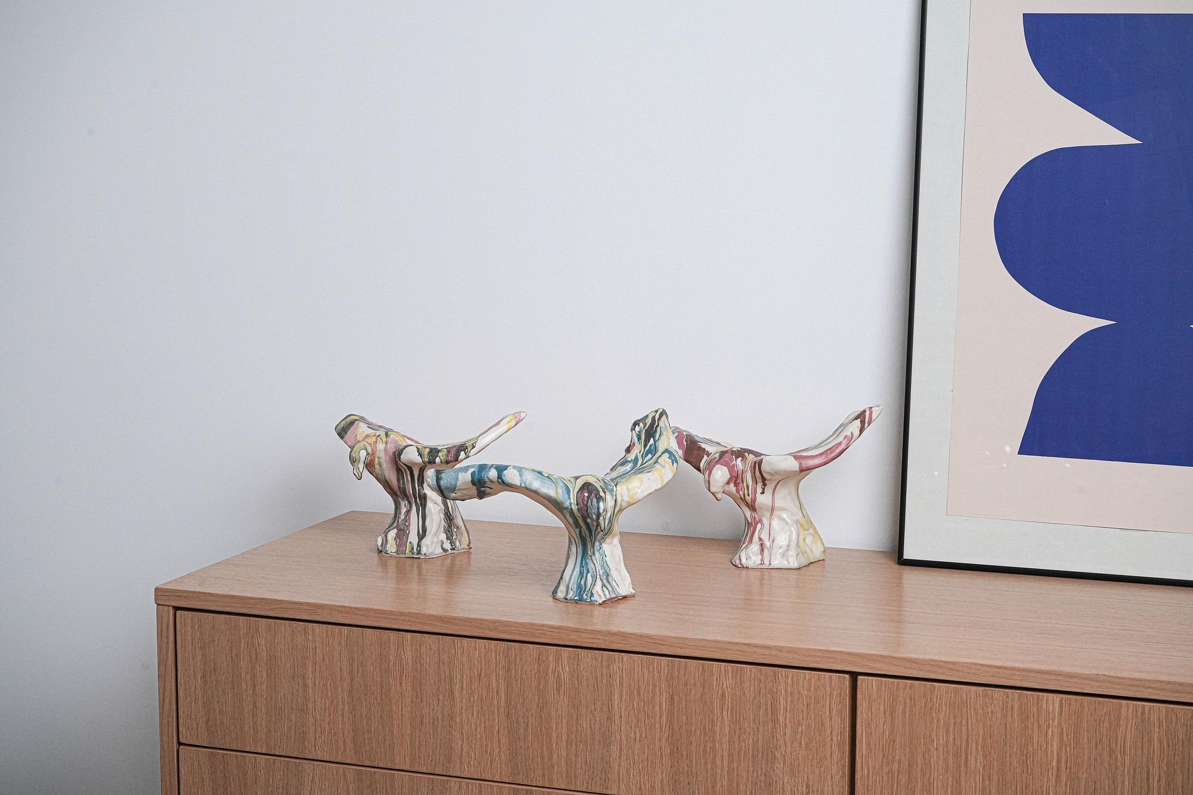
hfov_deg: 28.8
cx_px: 596
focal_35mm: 70
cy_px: 398
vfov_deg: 19.5
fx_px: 2319
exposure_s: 1/80
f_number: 11
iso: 2500
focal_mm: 70
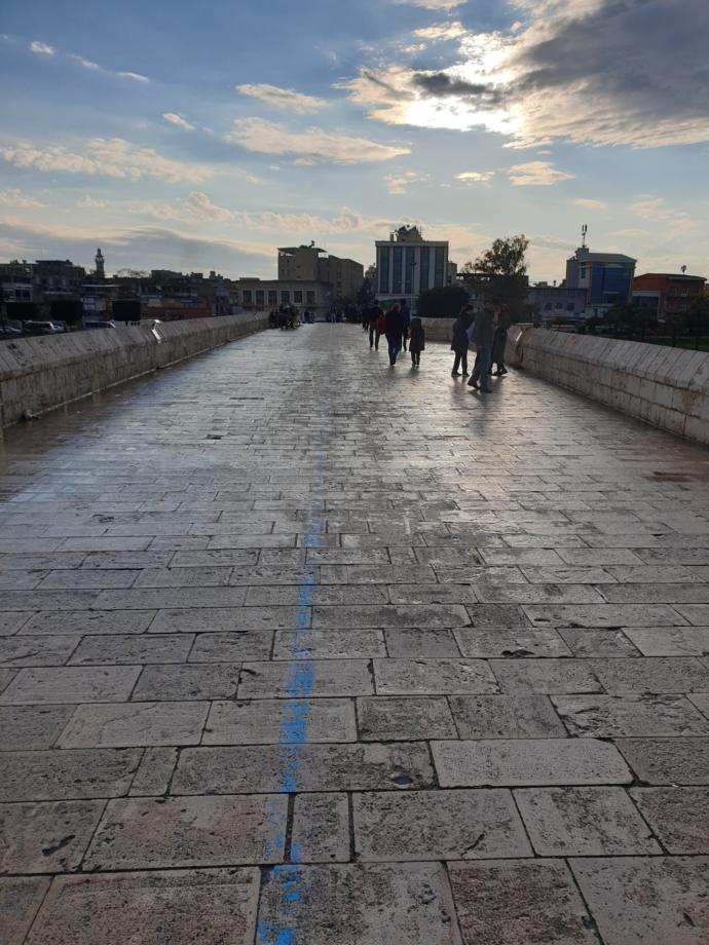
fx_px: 710
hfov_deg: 53.1
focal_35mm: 26
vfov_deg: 67.3
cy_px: 472
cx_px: 354
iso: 50
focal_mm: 4.3
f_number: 2.4
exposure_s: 1/3436
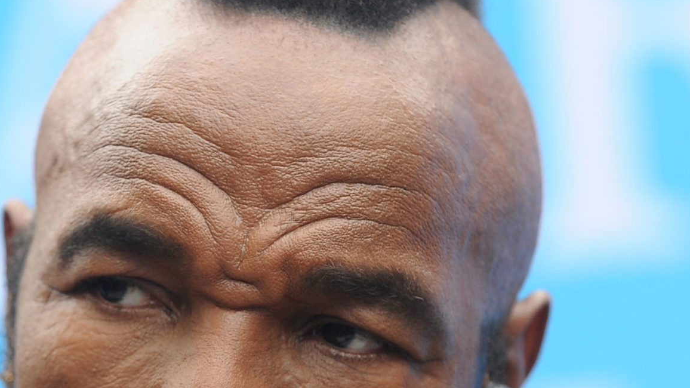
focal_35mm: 269
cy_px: 348
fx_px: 4921
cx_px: 264
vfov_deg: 4.5
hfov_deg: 8.0
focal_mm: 116
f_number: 5
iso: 320
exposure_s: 1/500
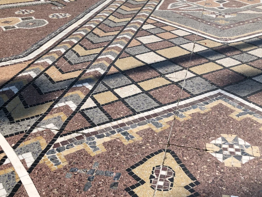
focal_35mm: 42
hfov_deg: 44.8
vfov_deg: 34.1
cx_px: 136
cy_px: 128
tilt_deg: -31.9
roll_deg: +1.4
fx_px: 318
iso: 20
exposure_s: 1/1548
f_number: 1.8
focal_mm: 4
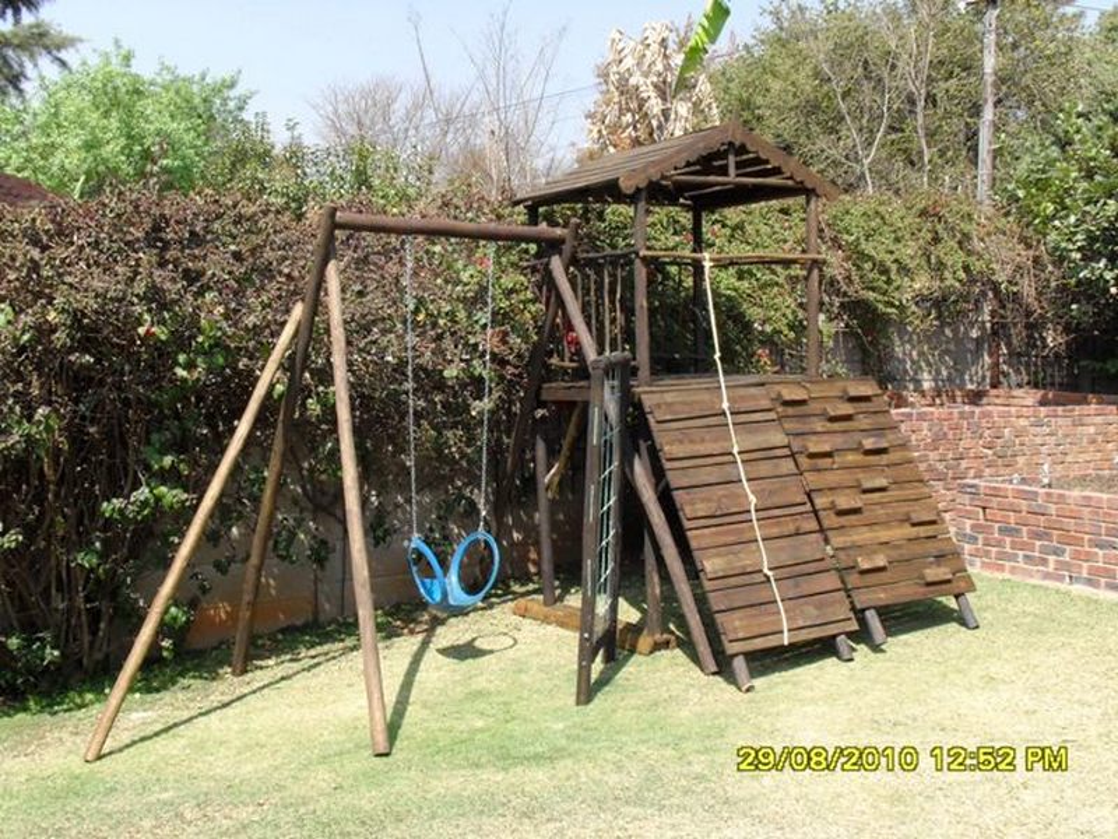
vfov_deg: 37.7
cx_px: 559
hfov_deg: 49.0
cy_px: 420
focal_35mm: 38
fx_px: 1227
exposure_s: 1/60
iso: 80
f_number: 8.3
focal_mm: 6.3
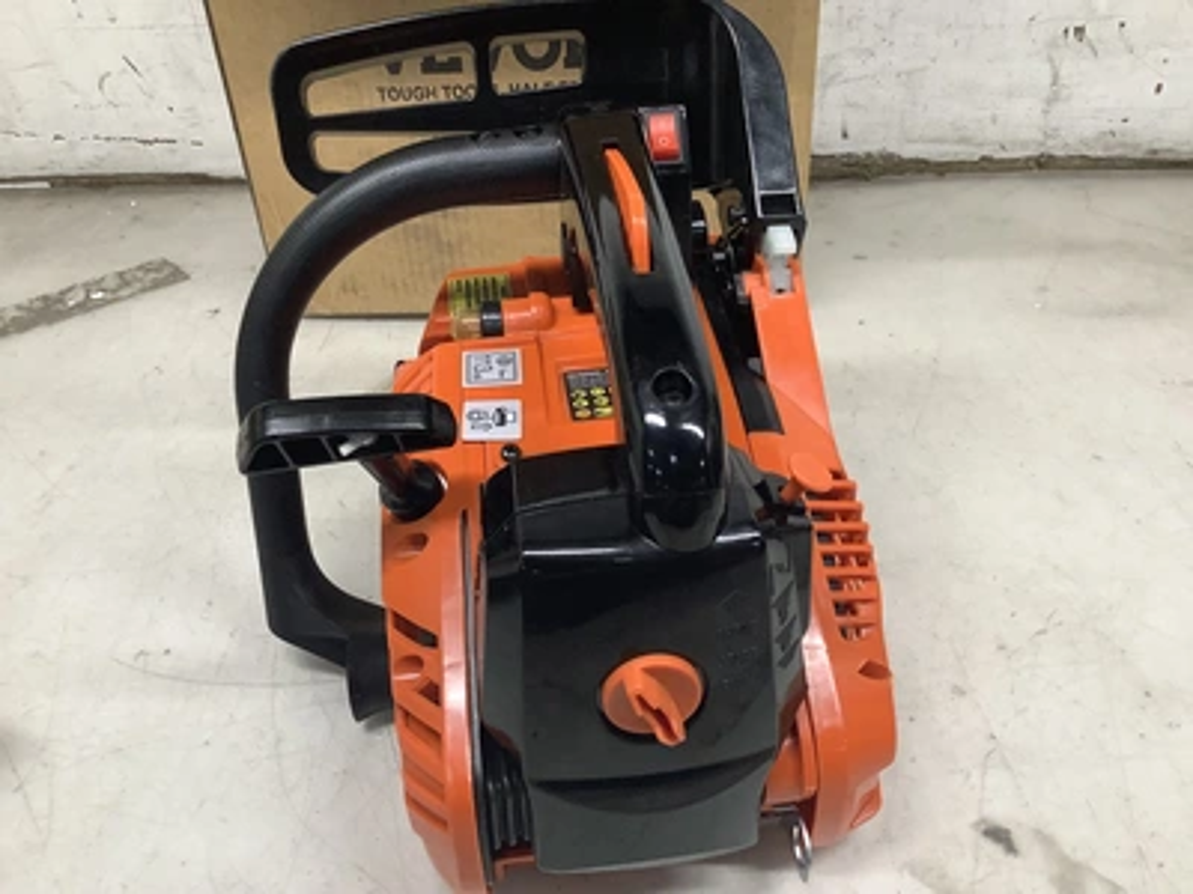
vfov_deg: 45.4
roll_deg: +3.4
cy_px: 447
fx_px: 1068
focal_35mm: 31
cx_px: 596
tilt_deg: -34.3
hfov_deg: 58.4
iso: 64
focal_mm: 3.3
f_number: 2.4
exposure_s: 1/120
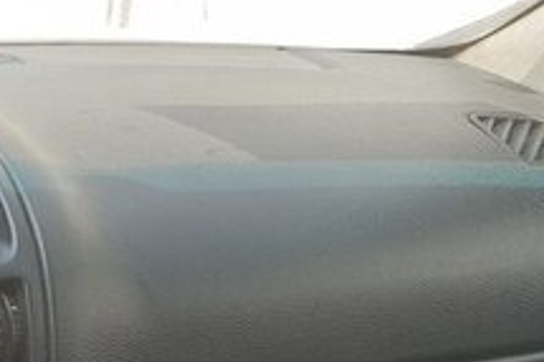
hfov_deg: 21.5
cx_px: -210
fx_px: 1253
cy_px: 454
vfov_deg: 15.7
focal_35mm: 83
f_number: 2.4
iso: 50
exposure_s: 1/191
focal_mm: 4.3
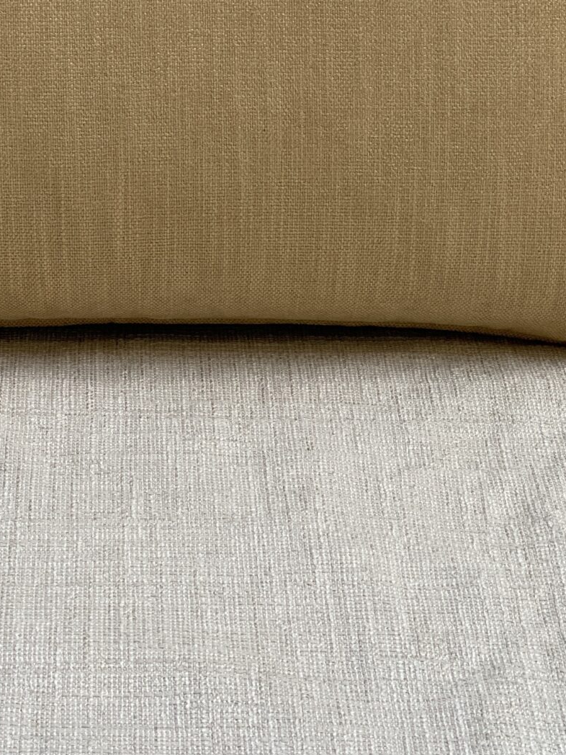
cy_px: -37
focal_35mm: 127
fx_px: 2769
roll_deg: +0.1
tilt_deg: -22.4
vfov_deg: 15.2
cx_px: 131
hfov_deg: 11.6
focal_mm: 6
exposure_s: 1/122
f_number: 2
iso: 40
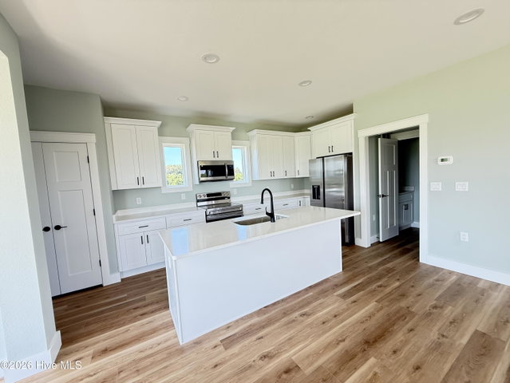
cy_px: 192
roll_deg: +3.0
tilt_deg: -3.6
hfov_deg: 102.0
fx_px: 206
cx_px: 255
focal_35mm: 14
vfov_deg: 85.7
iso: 200
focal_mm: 2.22
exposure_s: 1/99
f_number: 2.2
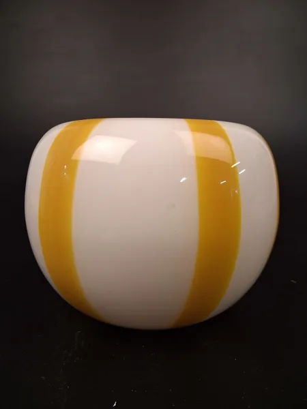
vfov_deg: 65.3
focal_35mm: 27
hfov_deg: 51.4
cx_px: 154
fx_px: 319
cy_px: 204
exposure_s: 1/50
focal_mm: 4
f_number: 1.8
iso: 250
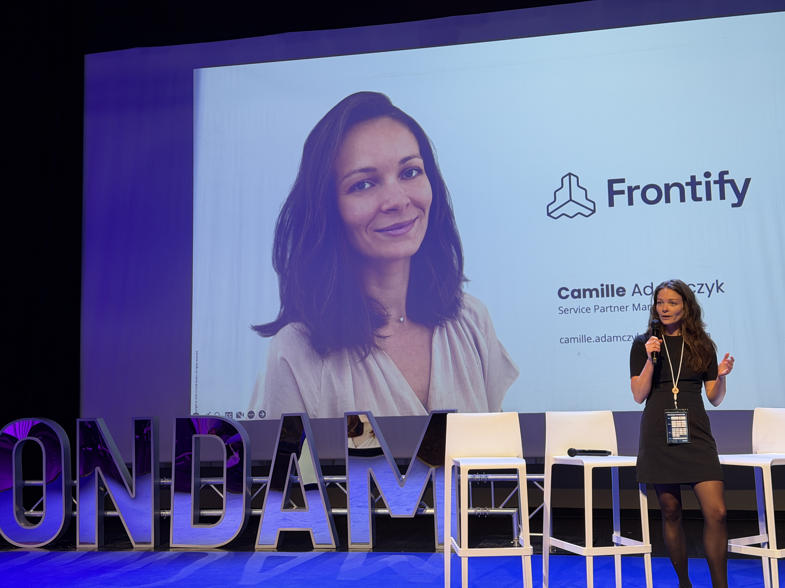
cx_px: 392
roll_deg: +2.1
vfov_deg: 30.3
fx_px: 1089
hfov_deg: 39.7
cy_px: 294
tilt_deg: +4.3
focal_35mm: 48
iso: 100
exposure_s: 1/51
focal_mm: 6.76
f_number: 1.78
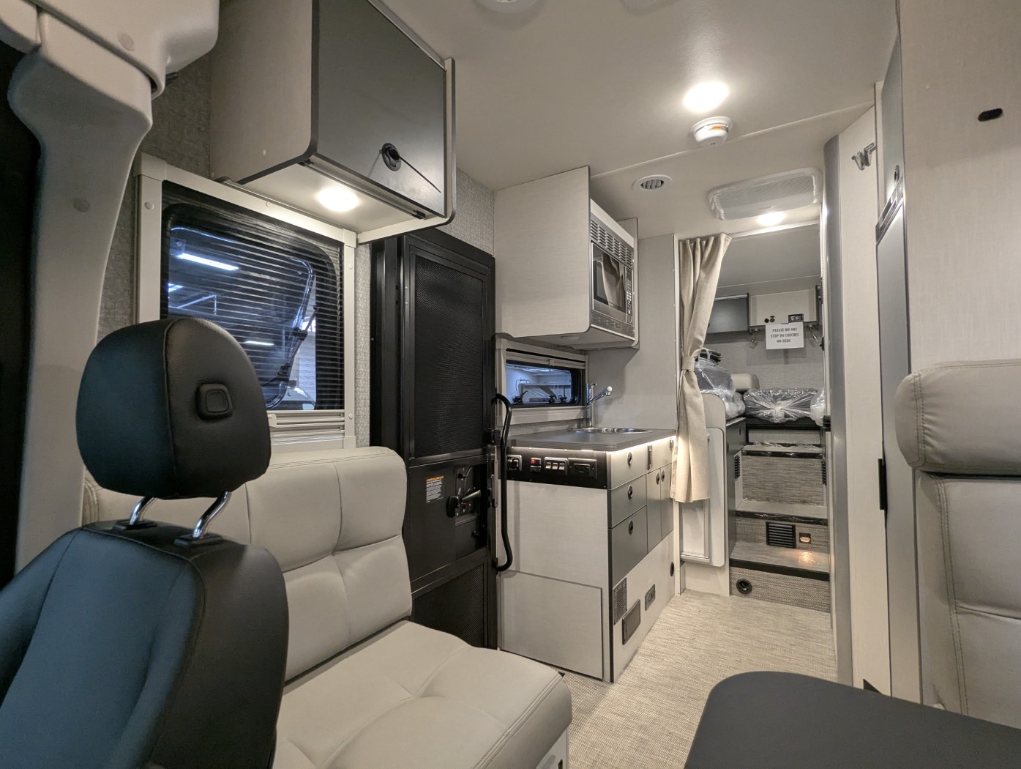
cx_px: 510
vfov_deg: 78.2
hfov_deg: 94.4
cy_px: 384
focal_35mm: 16
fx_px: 473
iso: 221
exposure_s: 1/53
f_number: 2.2
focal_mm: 2.35
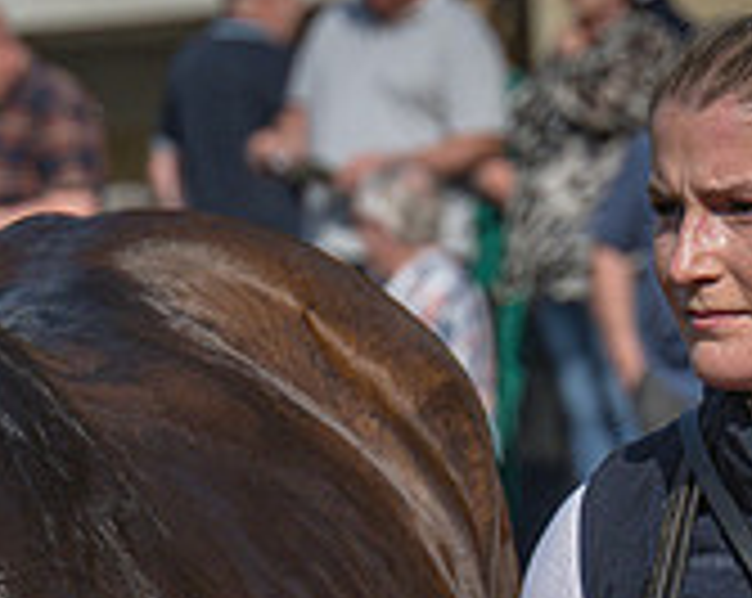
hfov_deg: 3.4
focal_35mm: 564
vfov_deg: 2.7
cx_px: -230
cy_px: 949
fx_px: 12531
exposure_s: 1/4000
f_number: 5
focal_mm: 98
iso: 400
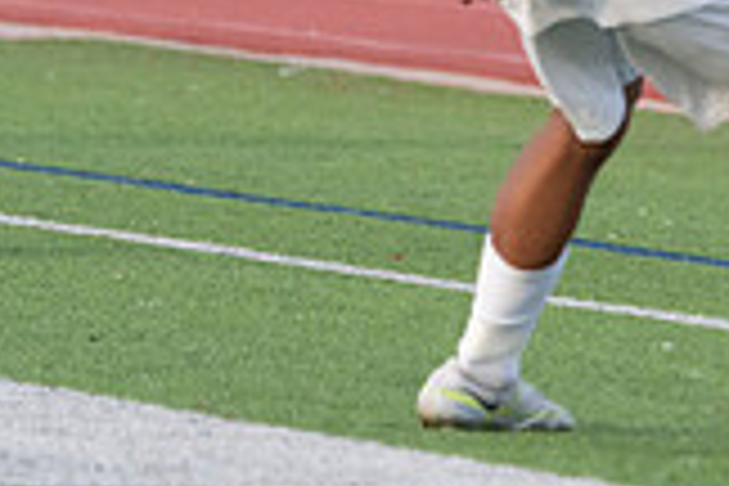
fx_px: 28935
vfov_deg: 1.0
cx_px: 1179
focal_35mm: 1429
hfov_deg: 1.4
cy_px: -340
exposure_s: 1/1250
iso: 1600
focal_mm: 400
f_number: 5.6
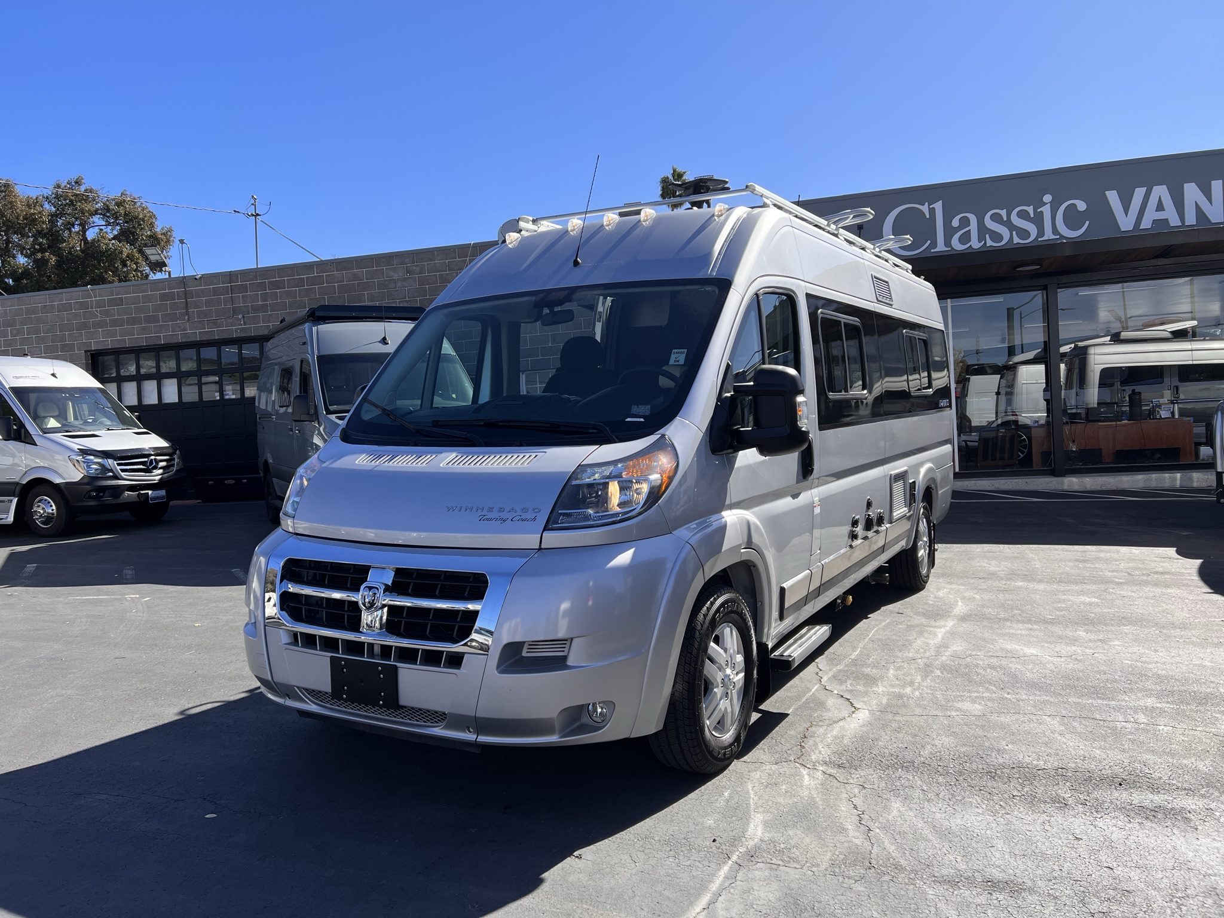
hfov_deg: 67.3
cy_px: 459
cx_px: 612
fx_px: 919
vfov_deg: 53.1
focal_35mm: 26
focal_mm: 5.7
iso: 50
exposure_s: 1/2841
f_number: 1.5
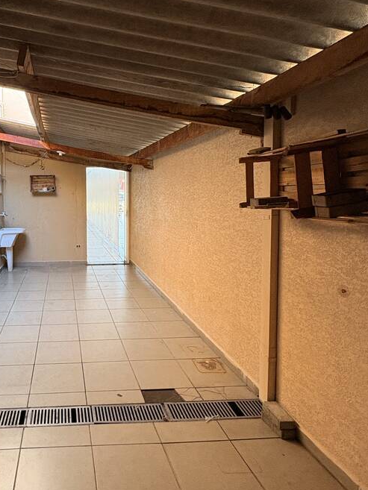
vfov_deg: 73.6
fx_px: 326
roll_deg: +0.4
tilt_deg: -2.9
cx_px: 77
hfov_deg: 55.0
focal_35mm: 23
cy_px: 216
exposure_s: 1/99
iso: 200
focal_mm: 2.22
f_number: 2.2
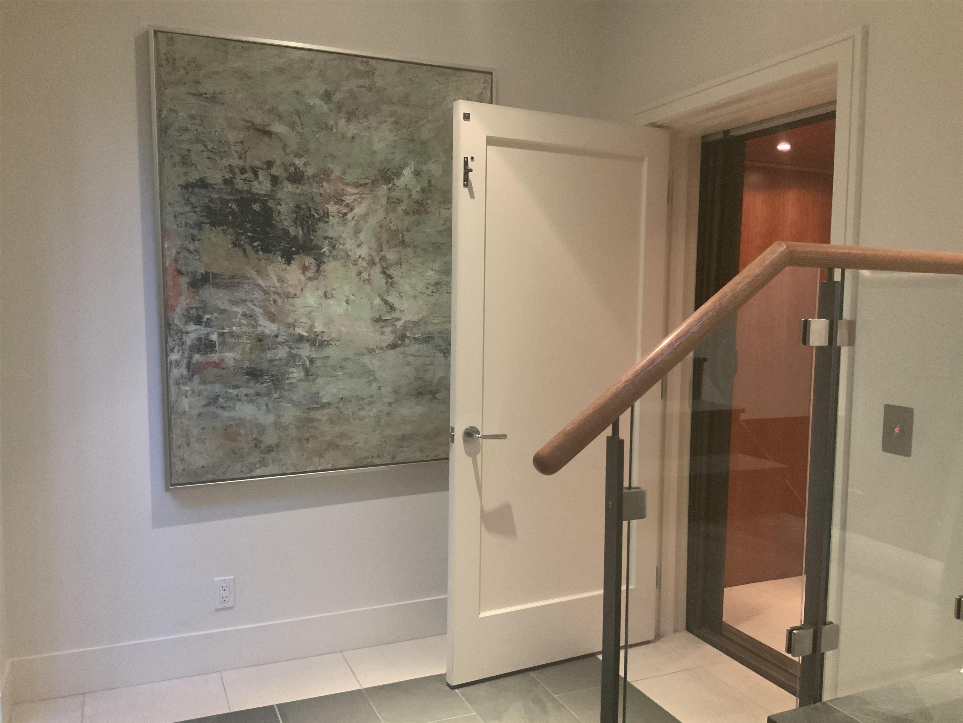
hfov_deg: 61.7
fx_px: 807
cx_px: 482
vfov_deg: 48.2
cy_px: 362
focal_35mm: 29
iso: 320
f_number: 1.8
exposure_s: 1/30
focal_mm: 3
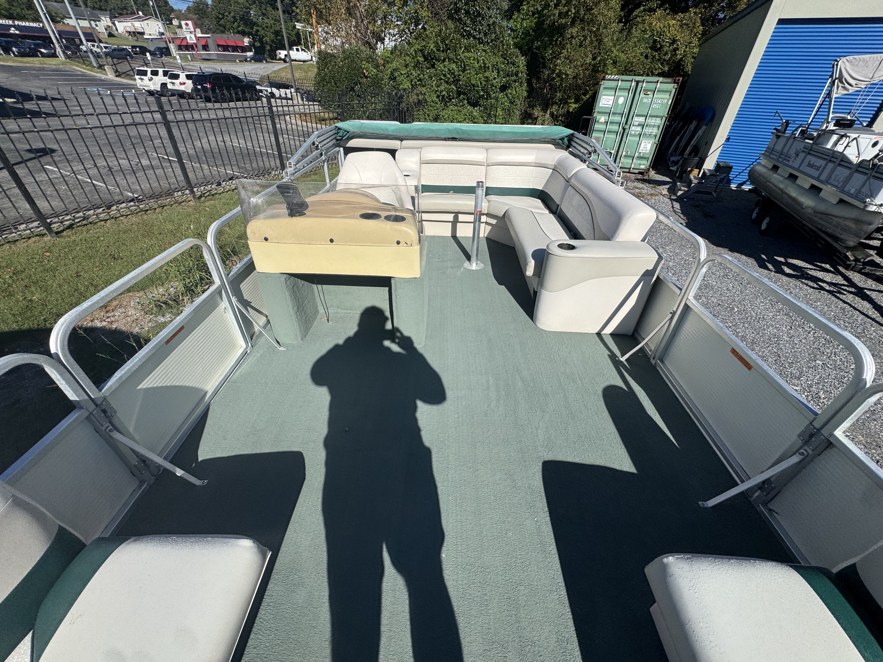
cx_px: 442
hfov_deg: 102.1
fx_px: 357
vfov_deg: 85.7
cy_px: 331
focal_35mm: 14
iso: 50
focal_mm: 2.22
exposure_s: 1/2985
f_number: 2.2
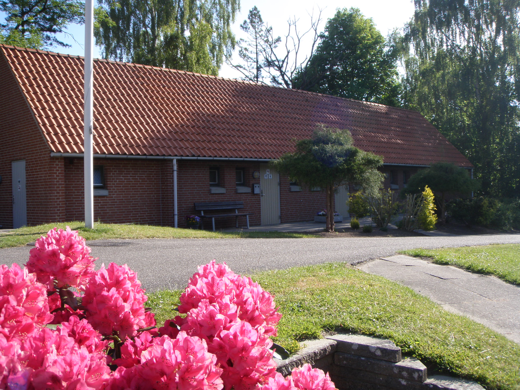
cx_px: 260
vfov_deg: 37.7
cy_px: 195
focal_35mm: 38
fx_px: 571
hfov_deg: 49.0
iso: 50
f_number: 4.5
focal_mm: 6.7
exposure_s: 1/160
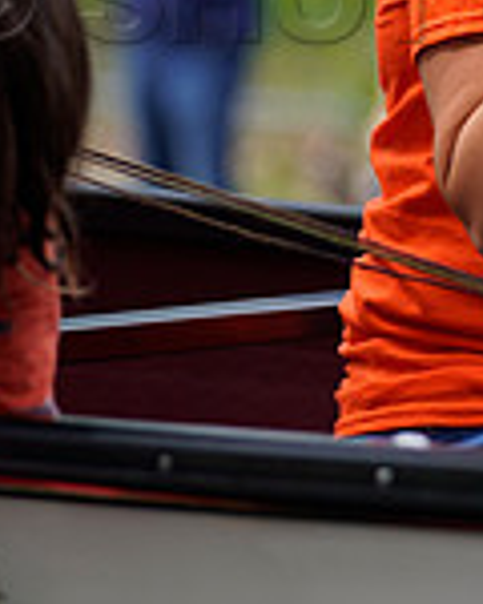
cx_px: 598
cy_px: -28
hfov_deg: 3.8
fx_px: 7308
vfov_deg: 4.7
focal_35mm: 409
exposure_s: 1/400
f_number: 2.8
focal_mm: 113
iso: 200
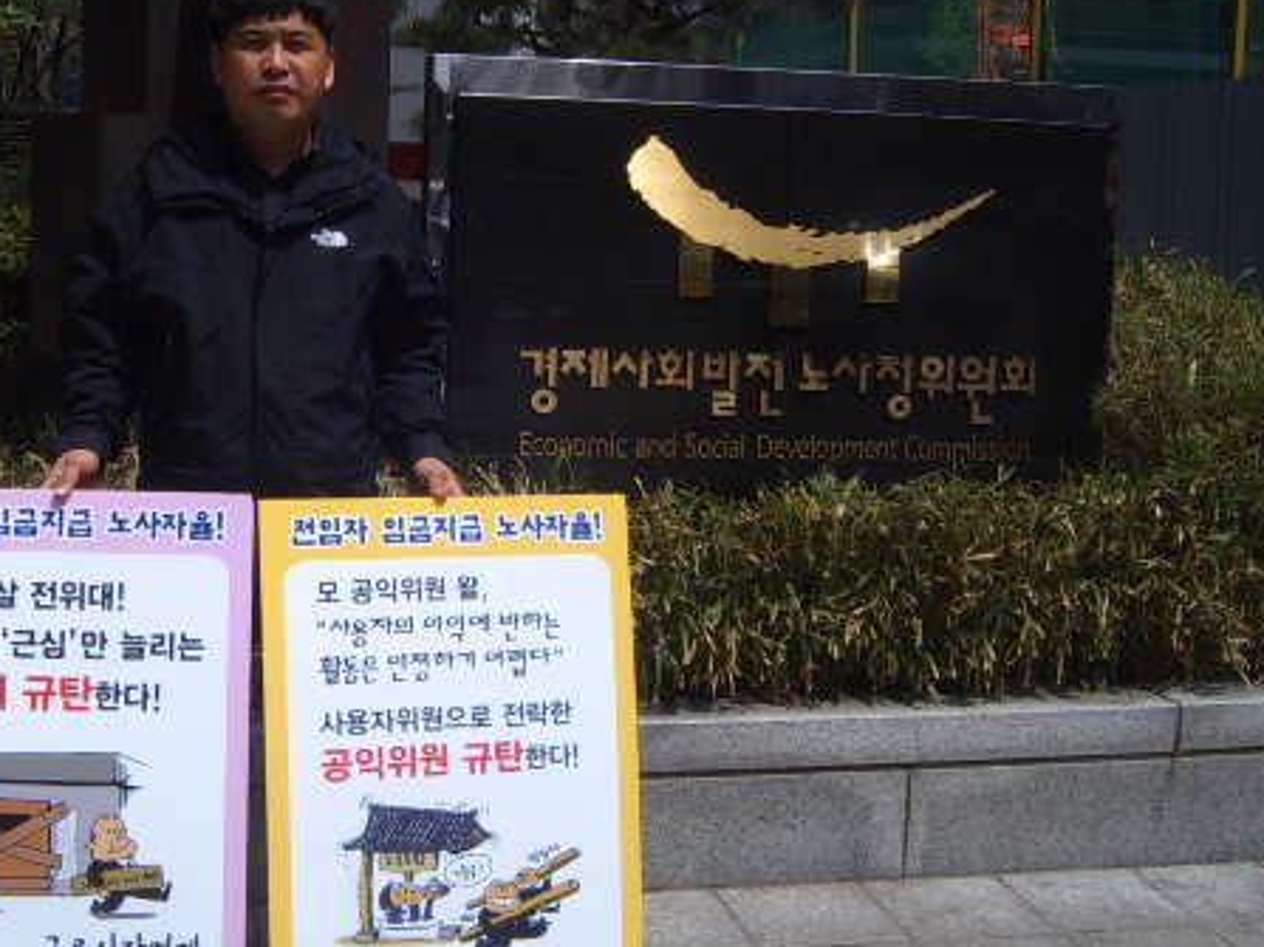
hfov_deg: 35.7
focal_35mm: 53
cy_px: 413
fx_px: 1935
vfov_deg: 27.5
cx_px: 379
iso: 63
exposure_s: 1/500
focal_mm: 6.2
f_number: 6
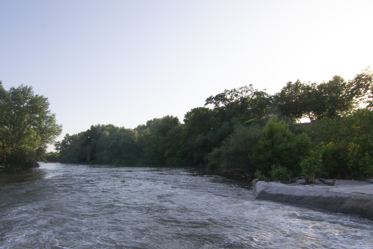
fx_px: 267
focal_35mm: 26
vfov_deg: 48.8
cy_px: 173
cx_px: 129
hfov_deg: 68.2
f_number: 11
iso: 100
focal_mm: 11
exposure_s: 1/80
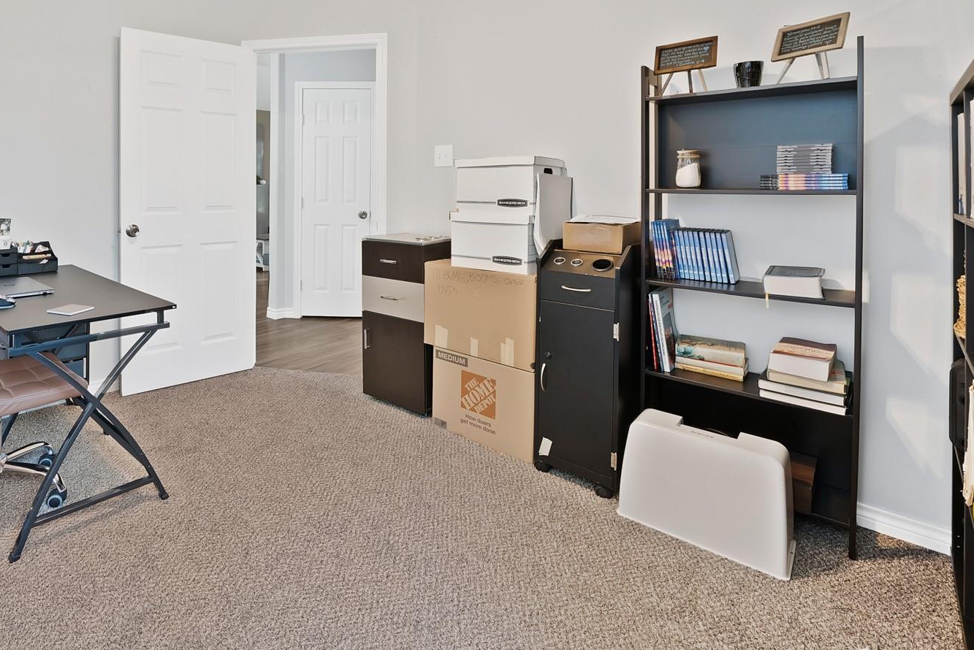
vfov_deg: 64.5
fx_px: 487
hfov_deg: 86.8
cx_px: 324
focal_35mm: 18
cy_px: 184
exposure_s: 1.6
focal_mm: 12
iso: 640
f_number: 9
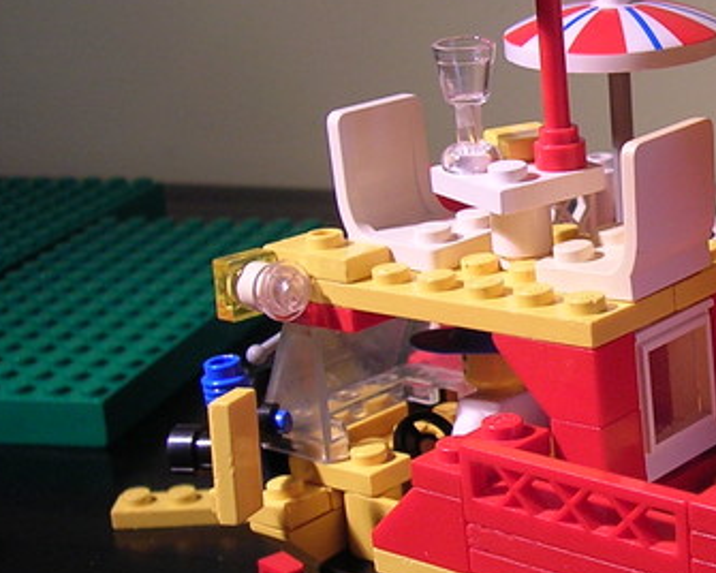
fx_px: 1886
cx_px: 861
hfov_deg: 20.1
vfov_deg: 17.3
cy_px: 296
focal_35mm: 89
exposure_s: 1/12.3
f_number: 2.9
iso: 50
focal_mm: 5.7
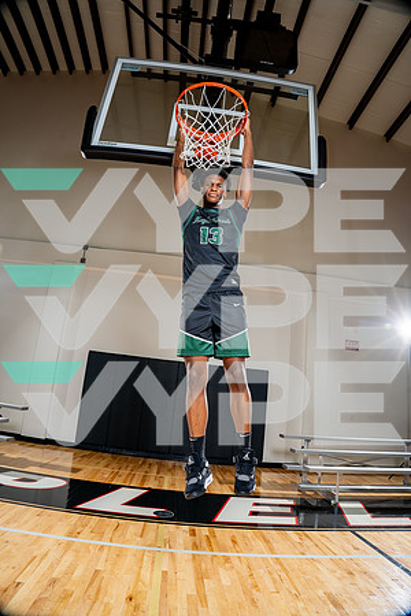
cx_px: 206
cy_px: 308
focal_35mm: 20
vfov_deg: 84.0
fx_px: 342
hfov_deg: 61.9
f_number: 7.1
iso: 250
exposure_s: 1/250
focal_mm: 20
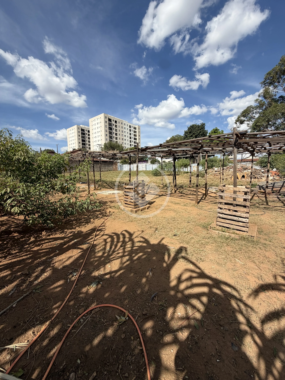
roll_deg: +1.2
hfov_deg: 85.7
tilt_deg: -4.9
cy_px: 190
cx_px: 142
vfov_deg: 102.1
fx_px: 154
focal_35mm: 14
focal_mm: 2.22
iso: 20
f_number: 2.2
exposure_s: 1/820
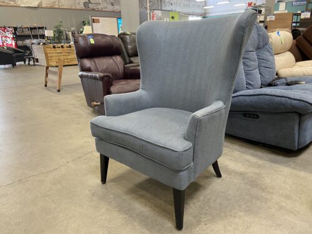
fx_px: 234
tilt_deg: -19.2
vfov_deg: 53.1
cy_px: 117
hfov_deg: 67.3
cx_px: 156
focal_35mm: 26
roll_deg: +2.2
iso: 320
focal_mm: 4.25
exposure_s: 1/60
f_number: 1.8
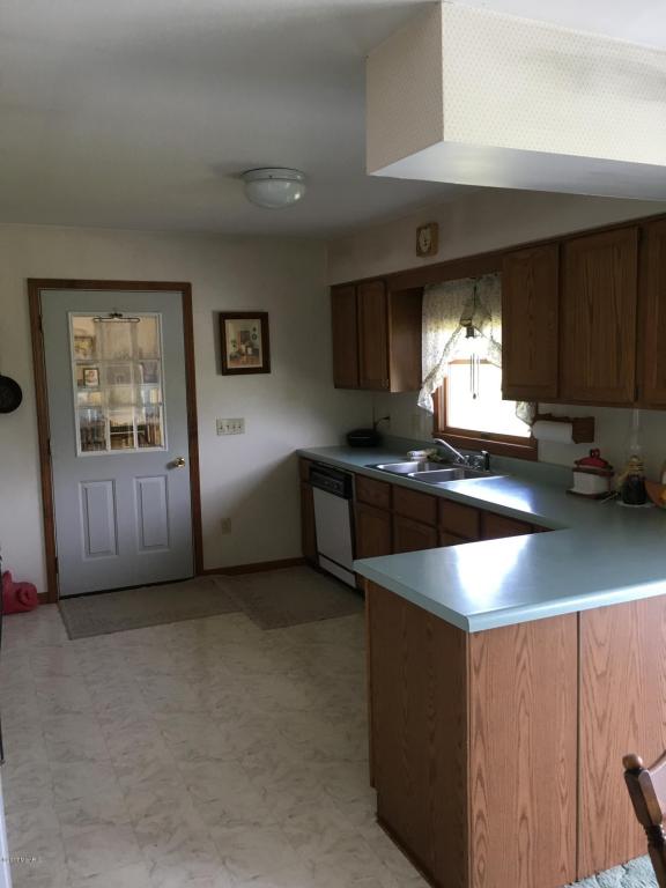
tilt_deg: -5.7
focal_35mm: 29
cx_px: 333
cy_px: 444
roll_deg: +2.0
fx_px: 744
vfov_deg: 61.7
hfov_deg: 48.2
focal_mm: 4.15
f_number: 2.2
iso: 40
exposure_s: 1/30
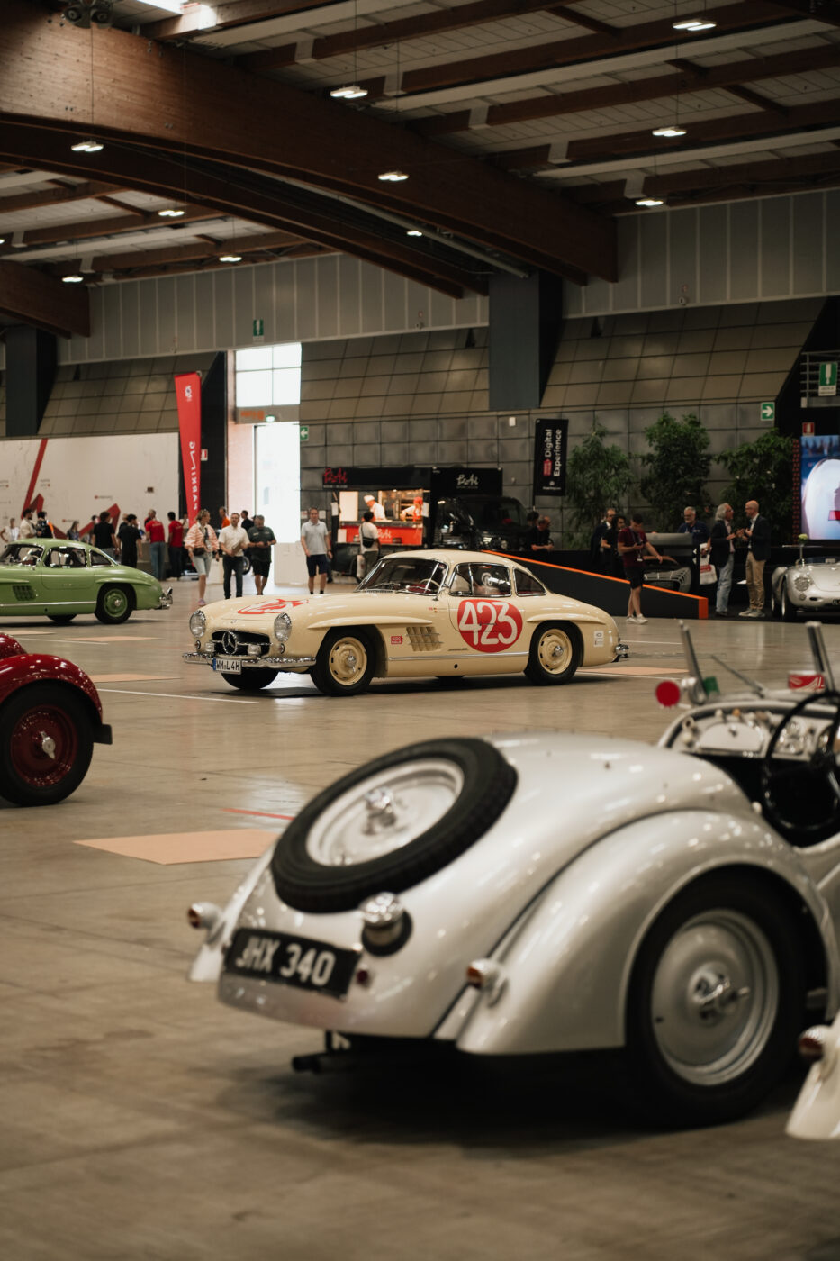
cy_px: 630
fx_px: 2625
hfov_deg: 18.2
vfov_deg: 27.0
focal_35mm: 75
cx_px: 420
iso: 500
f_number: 2.8
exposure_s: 1/100
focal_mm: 75
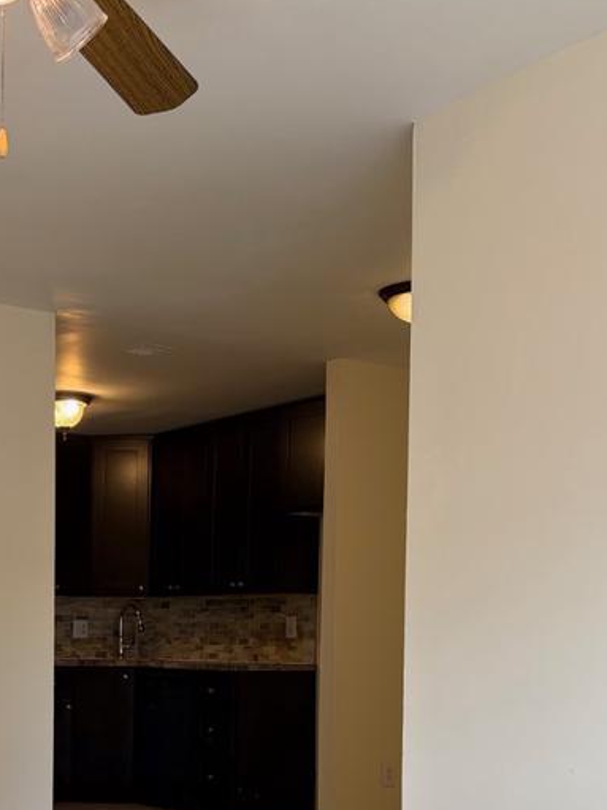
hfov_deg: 26.1
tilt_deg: -1.0
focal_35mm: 55
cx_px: 128
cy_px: 667
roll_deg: -0.7
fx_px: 1286
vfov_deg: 33.7
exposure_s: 1/120
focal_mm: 5.96
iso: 100
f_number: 1.6
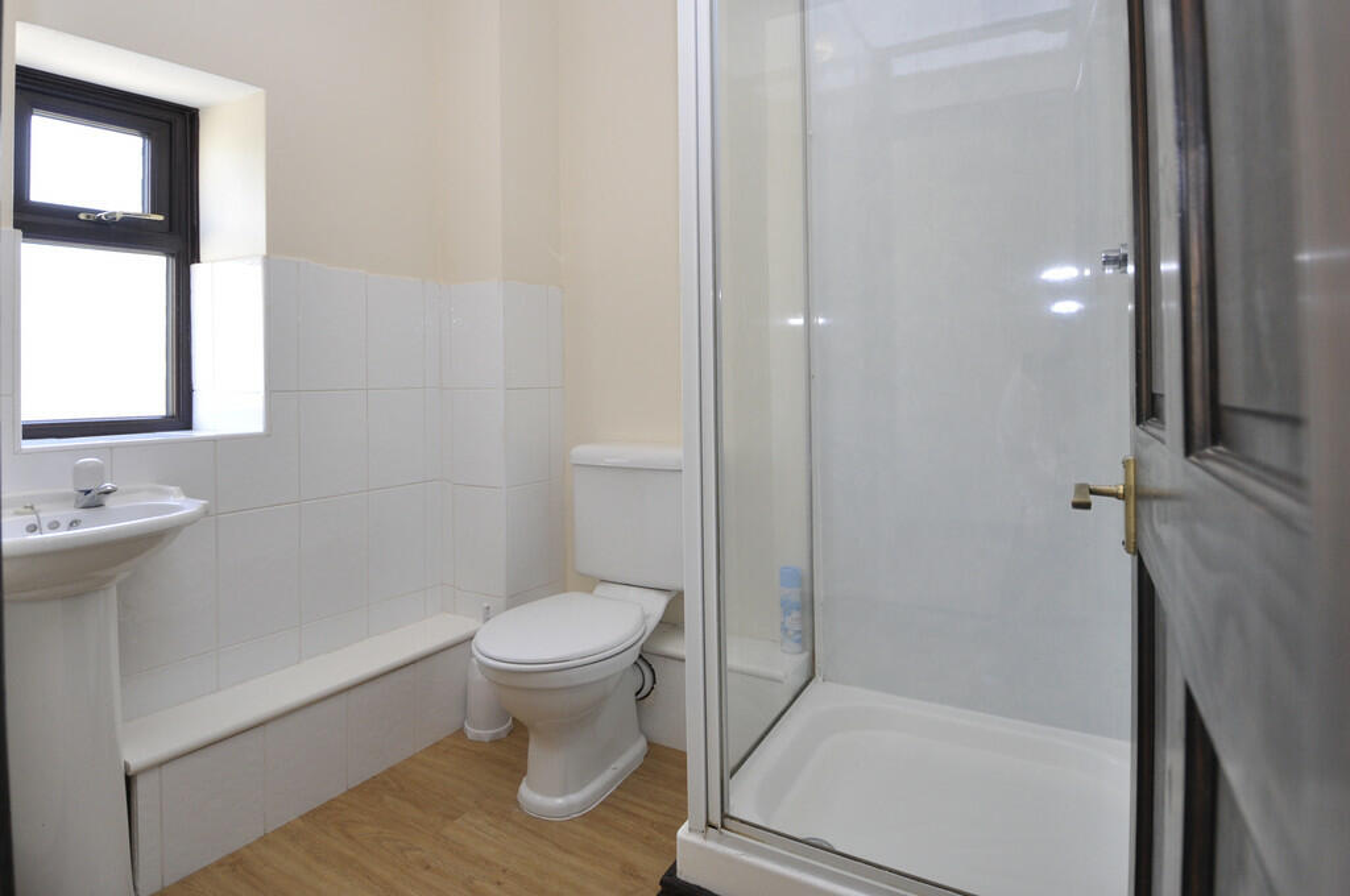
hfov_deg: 100.5
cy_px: 448
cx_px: 675
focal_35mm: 15
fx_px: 562
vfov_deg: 77.2
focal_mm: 10
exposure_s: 1/60
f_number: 4
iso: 400
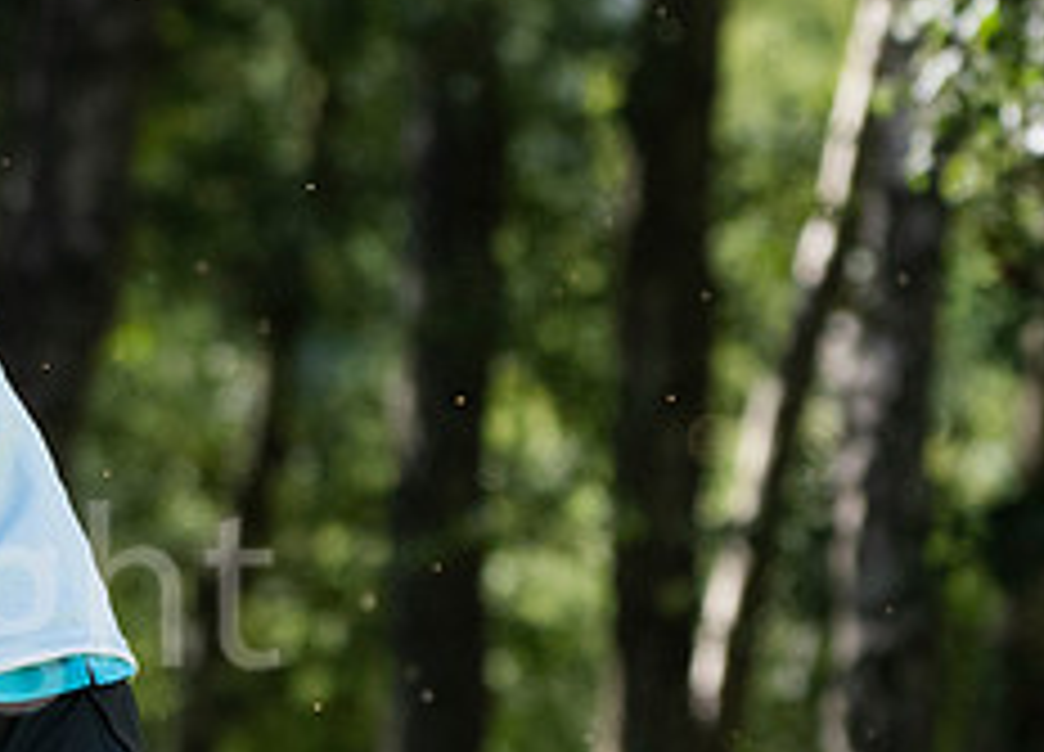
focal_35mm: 1122
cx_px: -139
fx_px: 33355
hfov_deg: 1.8
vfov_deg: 1.3
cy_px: 859
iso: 1000
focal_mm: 250
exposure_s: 1/1600
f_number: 5.6
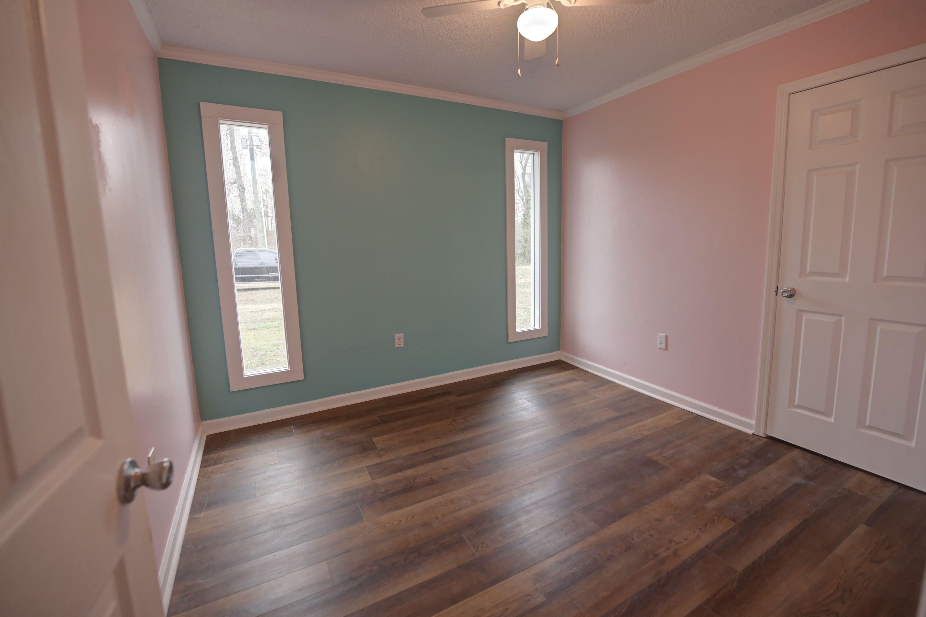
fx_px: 386
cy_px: 293
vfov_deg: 77.3
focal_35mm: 15
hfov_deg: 100.3
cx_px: 481
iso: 2500
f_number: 3.2
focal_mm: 14
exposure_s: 1/500
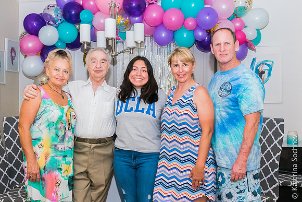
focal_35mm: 42
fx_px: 350
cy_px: 108
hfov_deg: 46.7
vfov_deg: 32.1
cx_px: 151
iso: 5000
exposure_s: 1/250
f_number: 4.5
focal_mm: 24
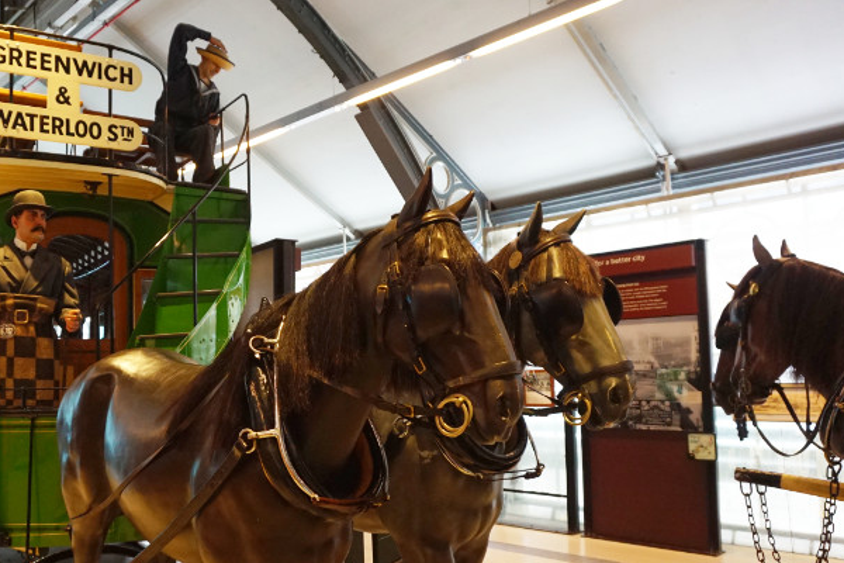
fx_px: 750
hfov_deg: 57.9
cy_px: 341
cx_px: 312
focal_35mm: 32
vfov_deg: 40.9
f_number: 4
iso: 1250
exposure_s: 1/60
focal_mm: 16
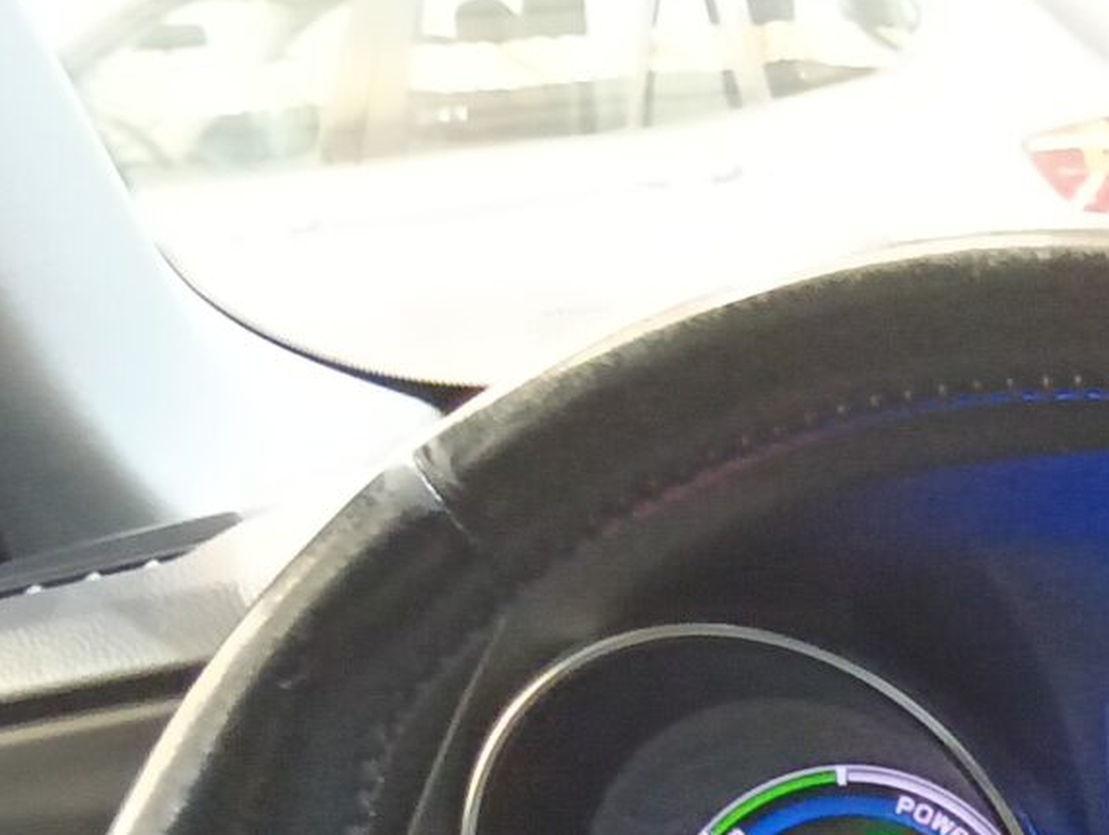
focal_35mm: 121
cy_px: 1660
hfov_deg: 15.2
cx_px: 1581
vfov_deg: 11.2
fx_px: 3882
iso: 1600
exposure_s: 1/14.3
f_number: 16
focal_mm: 3.98
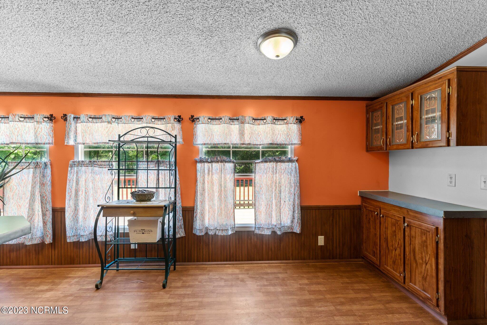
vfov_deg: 70.4
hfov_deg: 93.3
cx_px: 244
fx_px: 230
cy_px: 162
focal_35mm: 17
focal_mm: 17
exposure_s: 1/15
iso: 640
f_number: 5.6
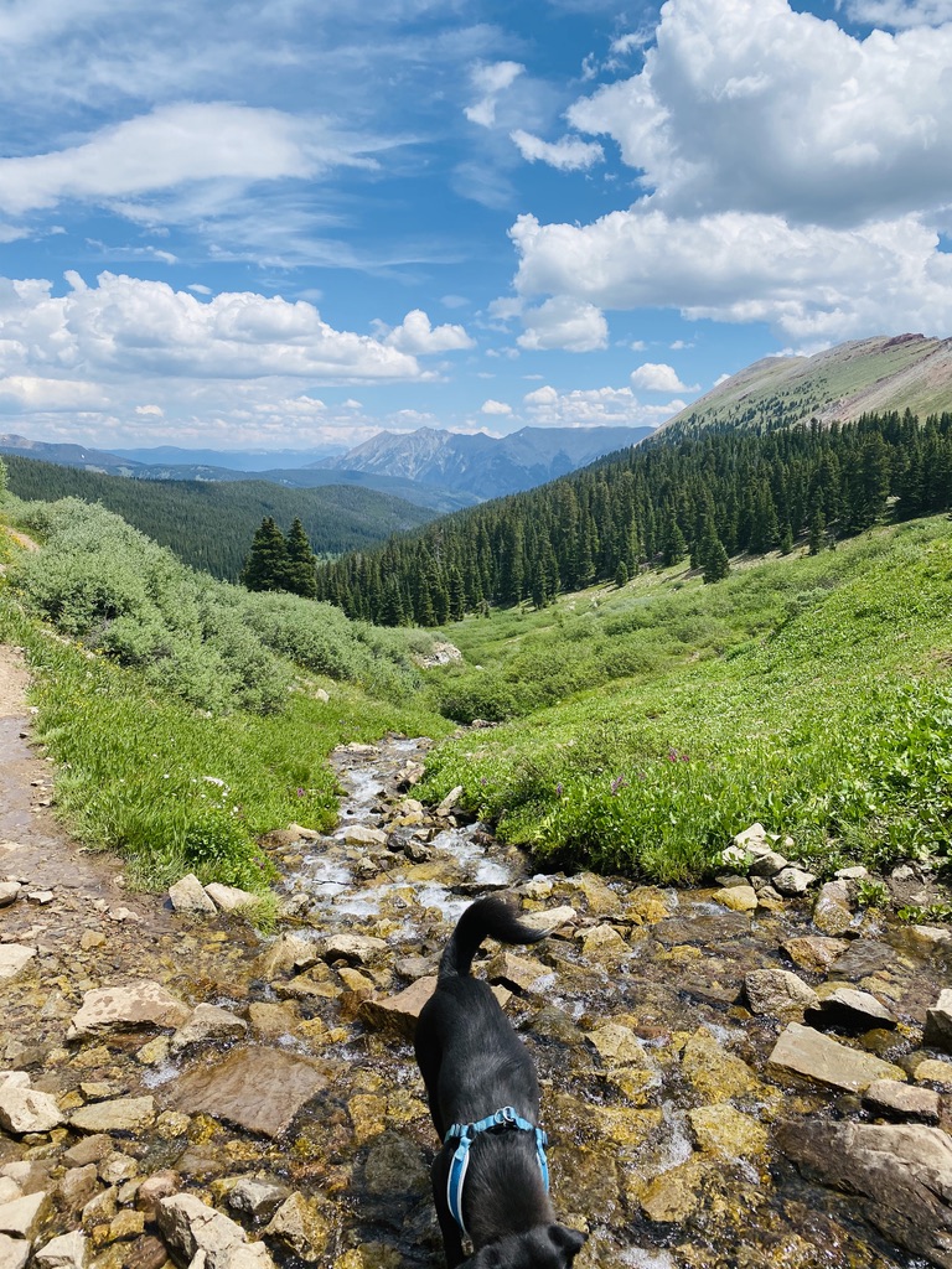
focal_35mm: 26
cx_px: 476
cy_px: 634
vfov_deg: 67.3
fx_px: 953
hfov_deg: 53.1
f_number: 1.8
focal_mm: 4.25
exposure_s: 1/3300
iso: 32
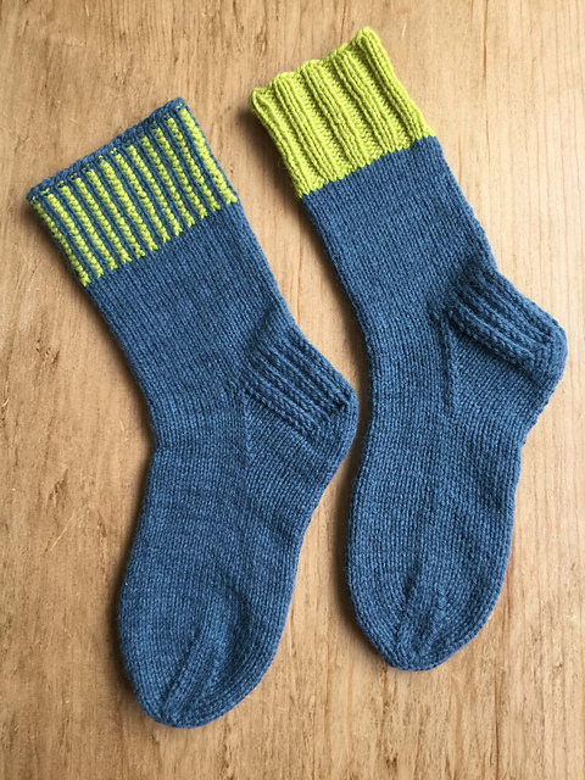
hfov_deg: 48.2
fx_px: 653
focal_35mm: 29
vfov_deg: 61.7
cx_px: 292
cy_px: 390
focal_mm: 4.15
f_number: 2.2
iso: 32
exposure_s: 1/15
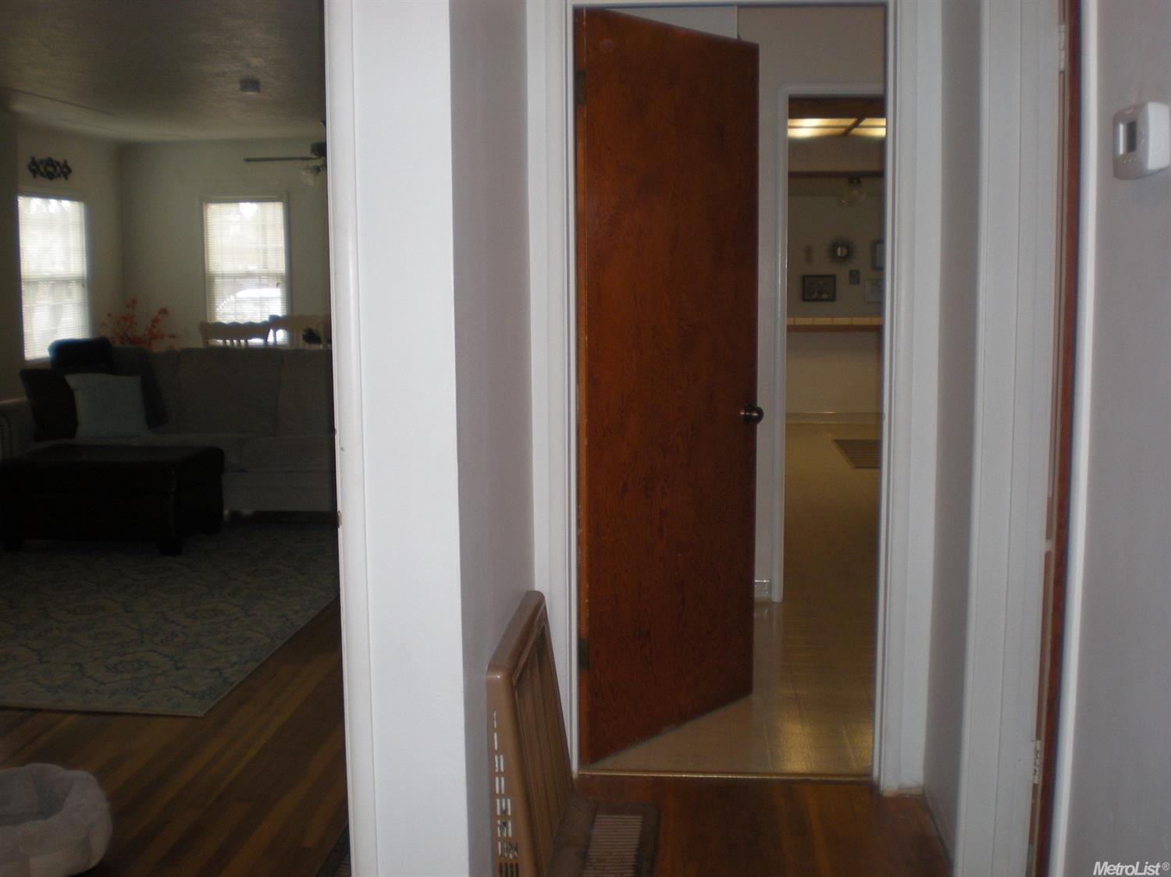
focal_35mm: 38
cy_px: 438
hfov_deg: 49.0
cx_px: 586
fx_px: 1285
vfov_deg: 37.7
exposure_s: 1/60
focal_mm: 6.3
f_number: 3.1
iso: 98
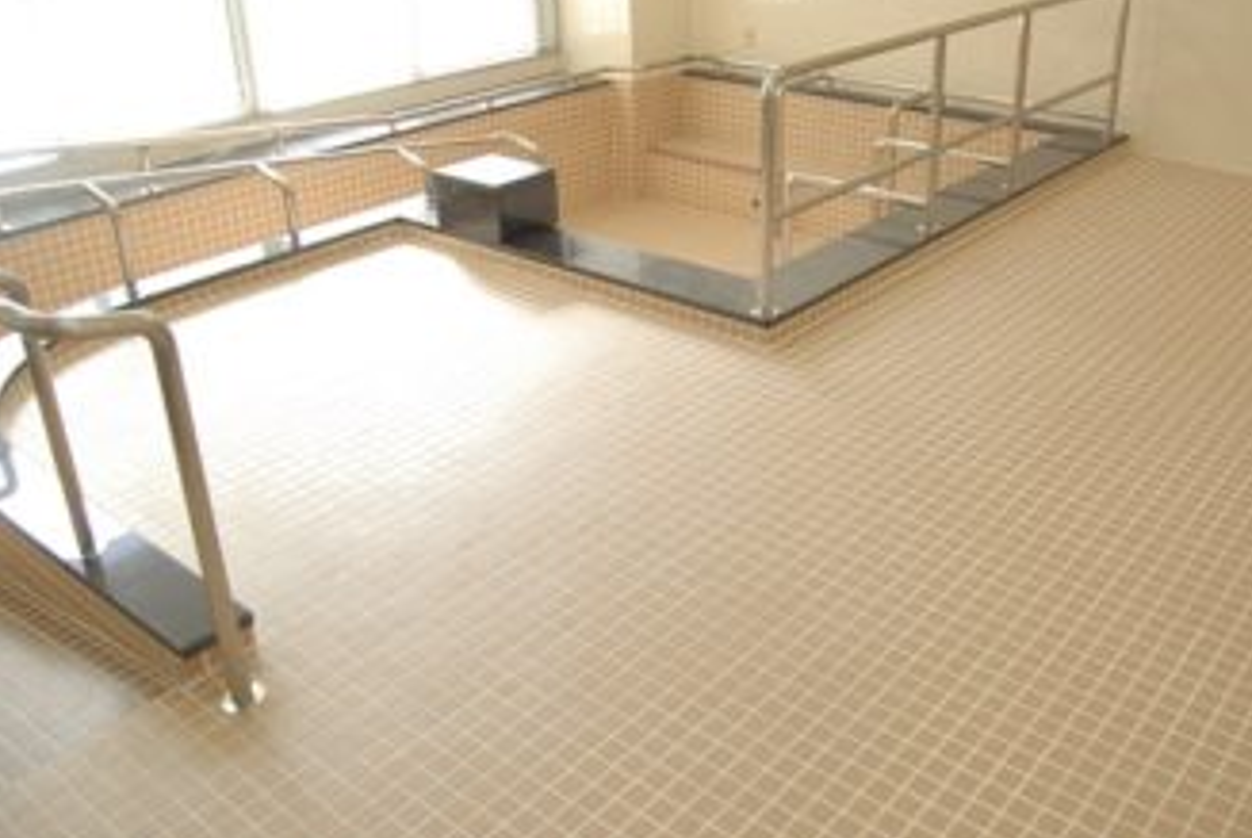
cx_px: 701
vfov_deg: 40.0
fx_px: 1149
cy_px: 364
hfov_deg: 57.0
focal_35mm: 33
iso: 400
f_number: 5
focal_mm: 18
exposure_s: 1/160
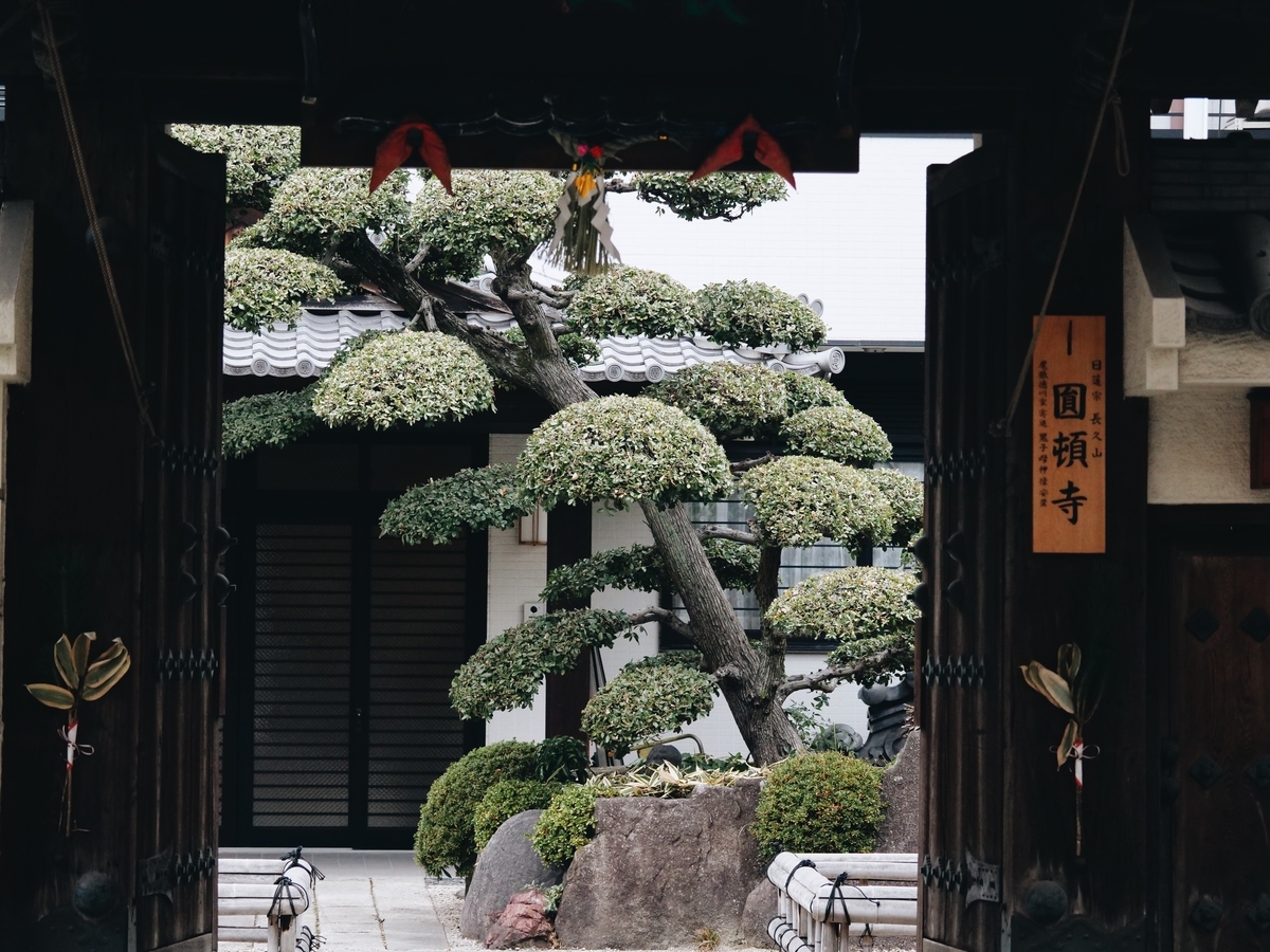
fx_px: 4476
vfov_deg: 12.1
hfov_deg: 16.1
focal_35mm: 122
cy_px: 476
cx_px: 635
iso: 1600
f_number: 4
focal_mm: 61
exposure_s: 1/160
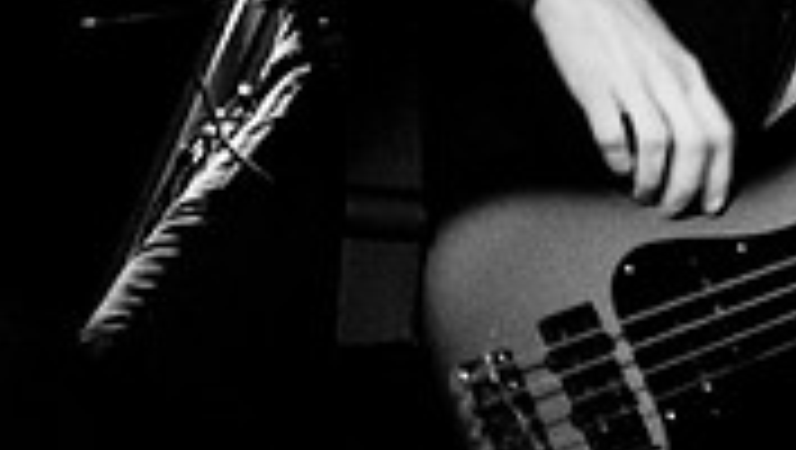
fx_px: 7606
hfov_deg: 5.9
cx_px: 1039
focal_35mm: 360
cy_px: -371
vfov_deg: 3.4
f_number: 2.8
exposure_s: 1/80
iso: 800
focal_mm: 70
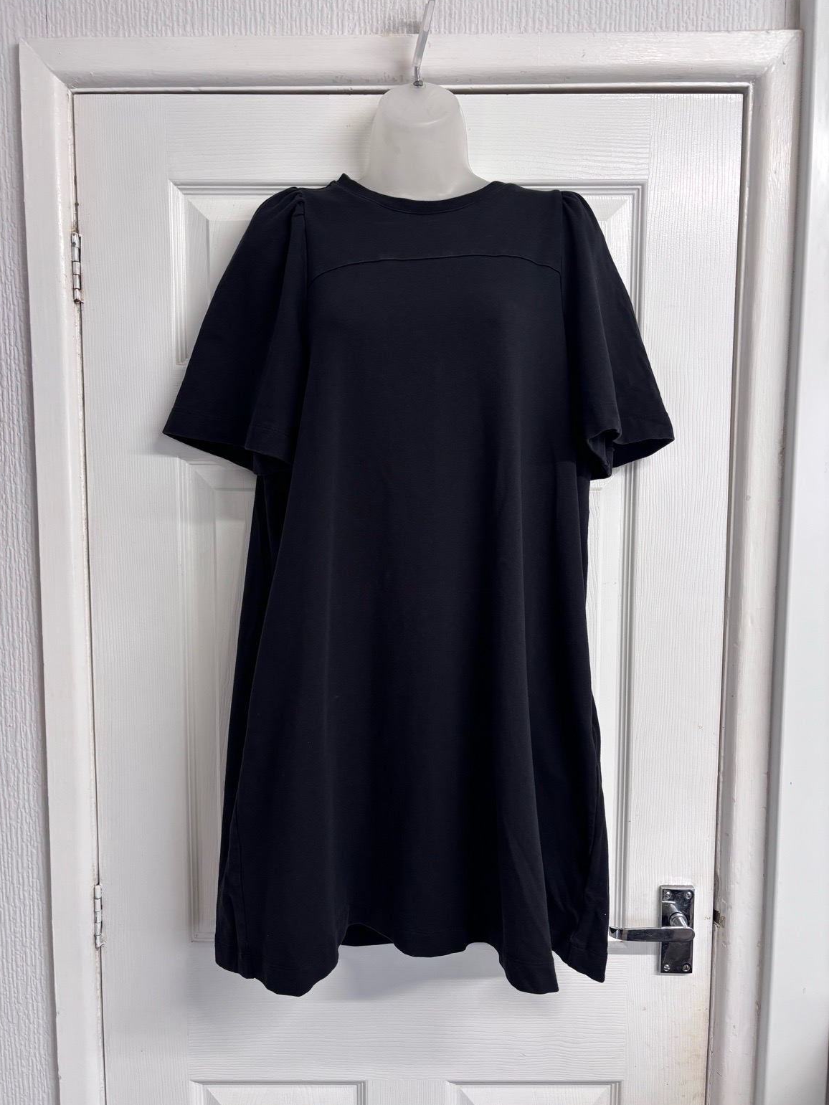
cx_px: 399
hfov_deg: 51.3
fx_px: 862
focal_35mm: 27
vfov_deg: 65.3
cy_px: 553
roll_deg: -0.4
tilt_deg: -4.5
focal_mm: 5.96
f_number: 1.6
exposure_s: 1/100
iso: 100
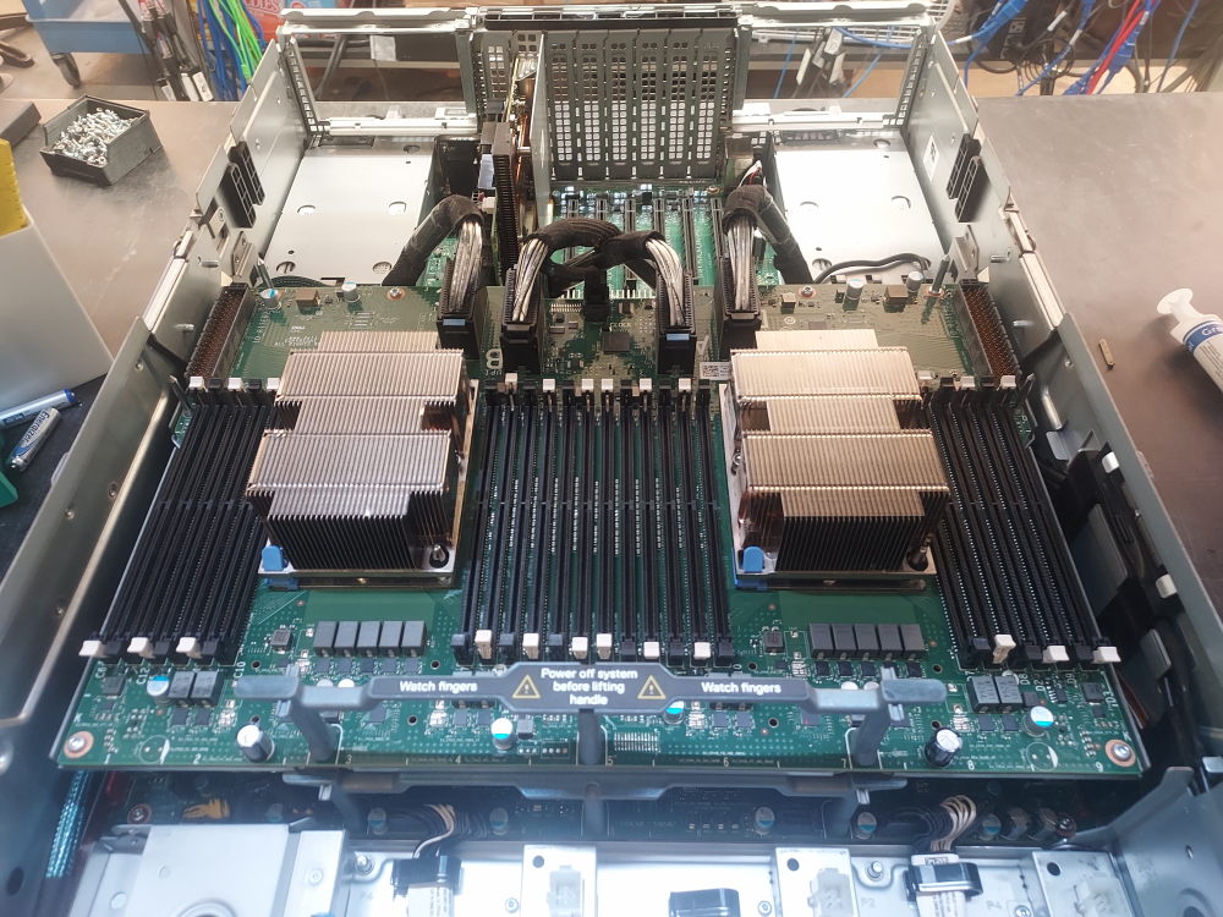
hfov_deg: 71.6
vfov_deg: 56.8
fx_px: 848
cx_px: 612
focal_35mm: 24
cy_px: 458
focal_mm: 4.6
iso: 400
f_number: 1.8
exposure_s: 1/40
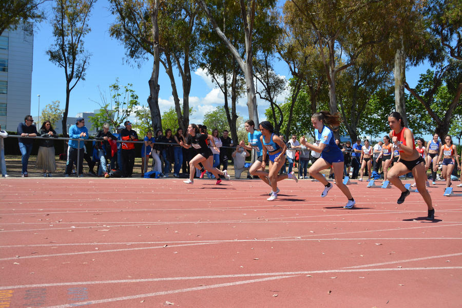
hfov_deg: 51.3
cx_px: 231
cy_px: 154
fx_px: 481
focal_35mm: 38
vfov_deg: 35.5
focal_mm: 25
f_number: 6.3
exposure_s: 1/1600
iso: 400
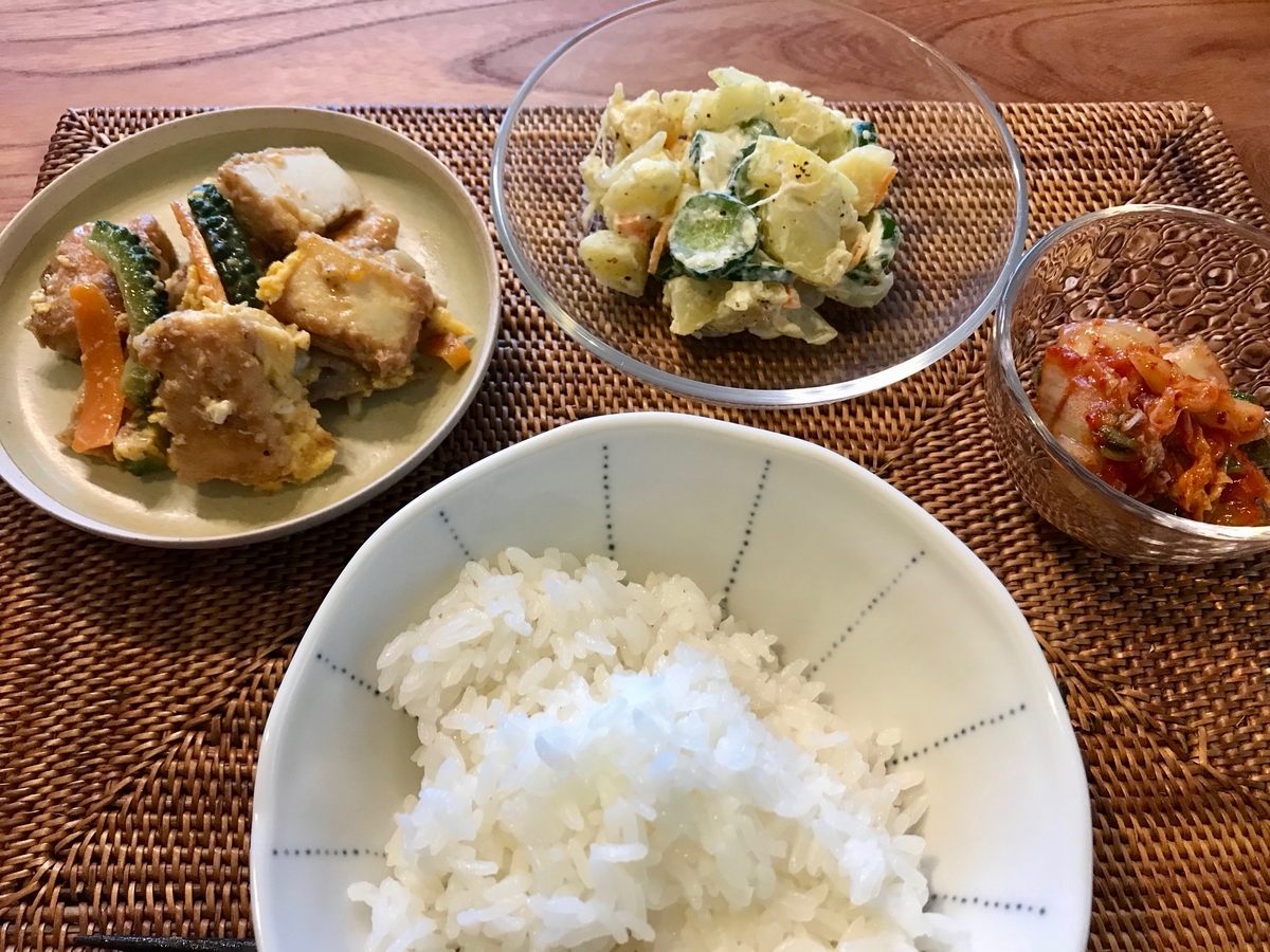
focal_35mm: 28
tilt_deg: -62.4
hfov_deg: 63.4
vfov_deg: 49.7
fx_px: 1027
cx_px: 635
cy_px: 476
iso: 40
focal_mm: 3.99
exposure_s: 1/17
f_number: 1.8
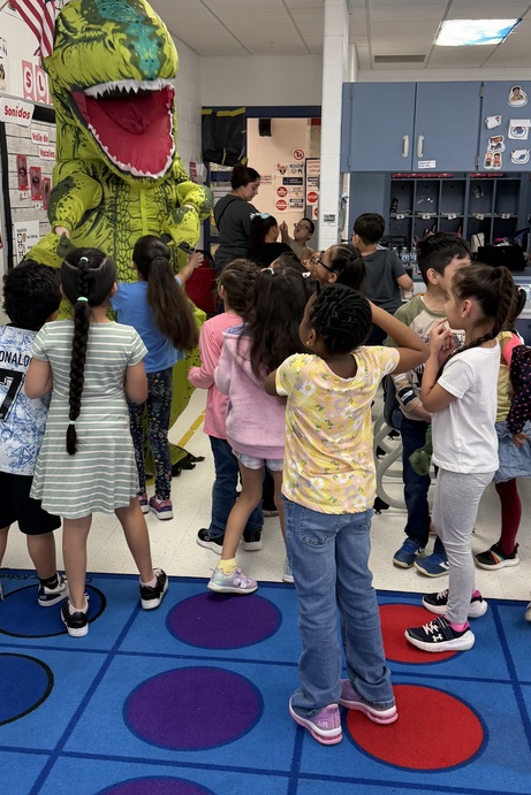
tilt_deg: -11.1
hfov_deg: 36.0
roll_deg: -0.4
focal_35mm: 37
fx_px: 818
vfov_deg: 51.8
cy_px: 365
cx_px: 253
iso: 160
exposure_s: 1/60
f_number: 1.78
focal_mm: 6.76
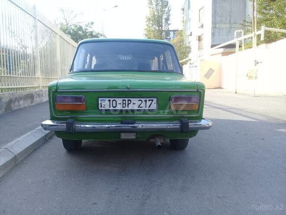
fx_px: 256
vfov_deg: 45.4
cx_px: 143
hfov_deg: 58.4
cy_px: 108
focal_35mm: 31
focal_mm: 3.3
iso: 50
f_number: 2.2
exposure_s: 1/215
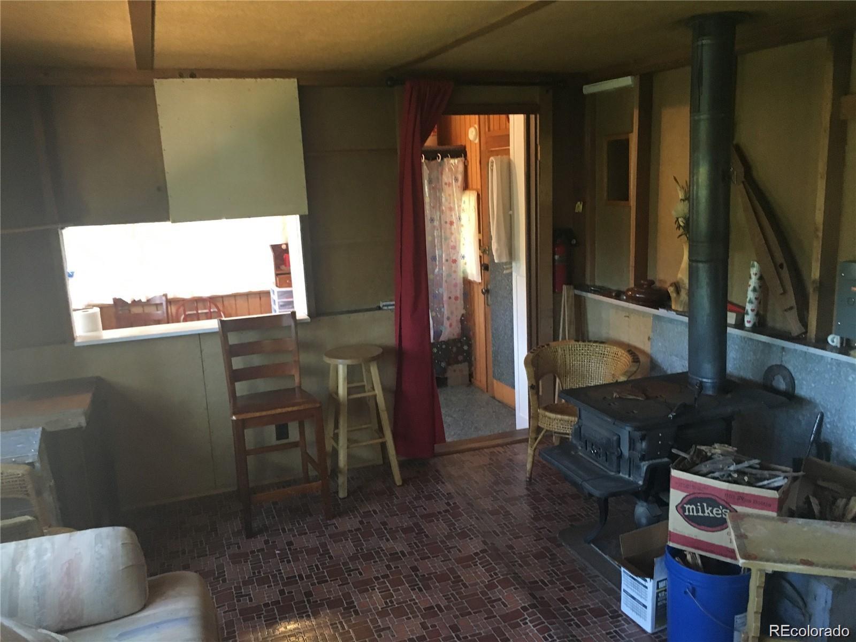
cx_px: 428
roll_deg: +2.9
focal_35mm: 29
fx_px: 717
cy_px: 321
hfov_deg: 61.7
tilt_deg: -11.8
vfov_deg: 48.2
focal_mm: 4.15
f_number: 2.2
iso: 200
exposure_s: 1/30
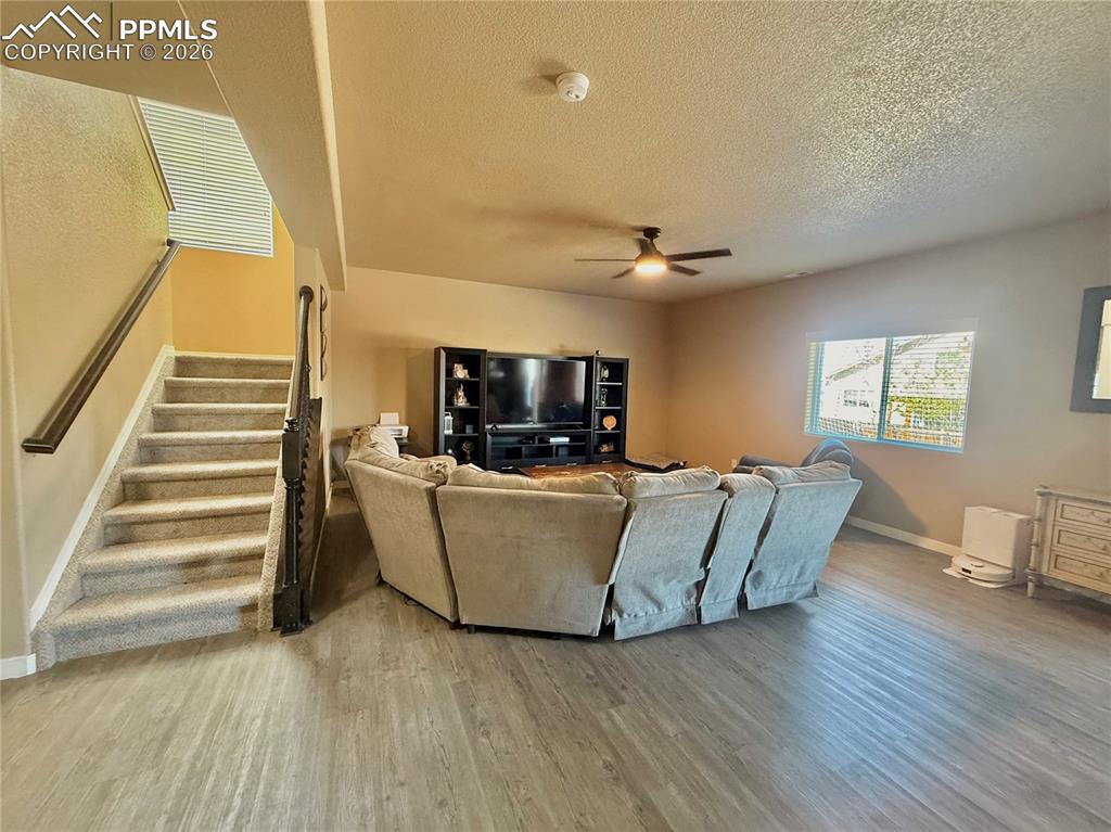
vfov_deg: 85.6
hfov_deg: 102.1
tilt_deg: -4.0
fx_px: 449
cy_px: 416
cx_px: 556
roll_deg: -2.2
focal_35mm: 14
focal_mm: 2.22
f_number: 2.2
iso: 400
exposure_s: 1/60
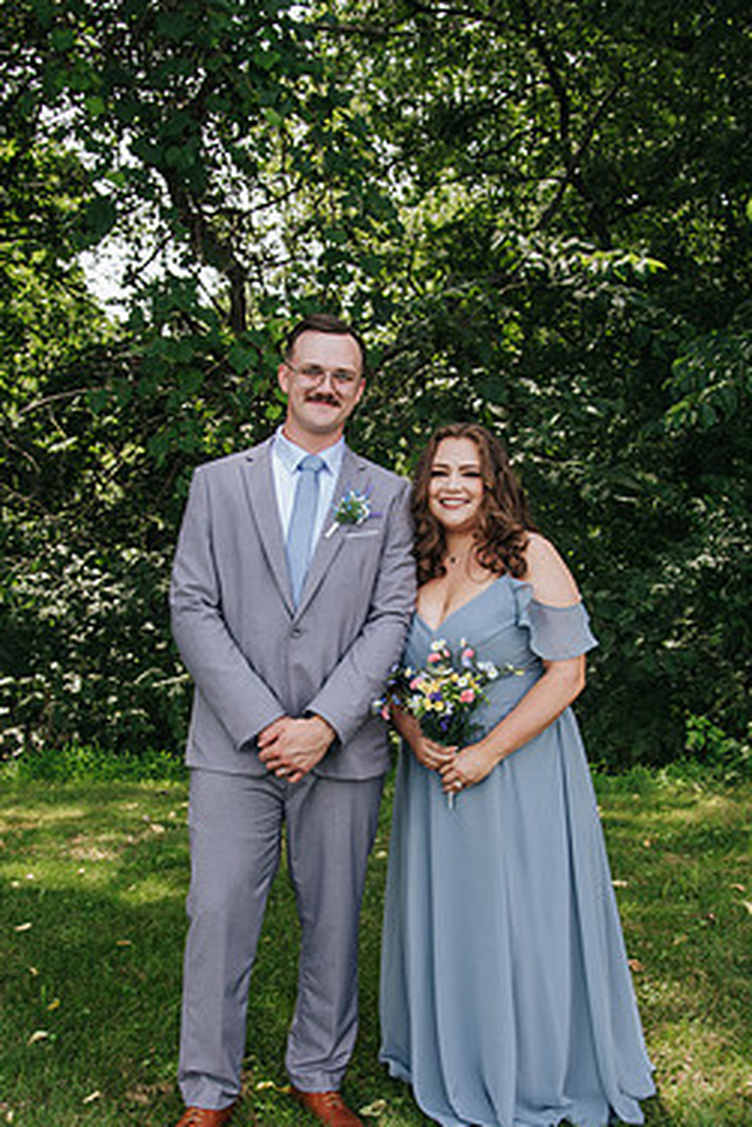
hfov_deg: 31.2
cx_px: 360
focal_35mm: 43
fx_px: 1346
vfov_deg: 45.2
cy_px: 665
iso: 110
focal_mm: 24
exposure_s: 1/200
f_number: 4
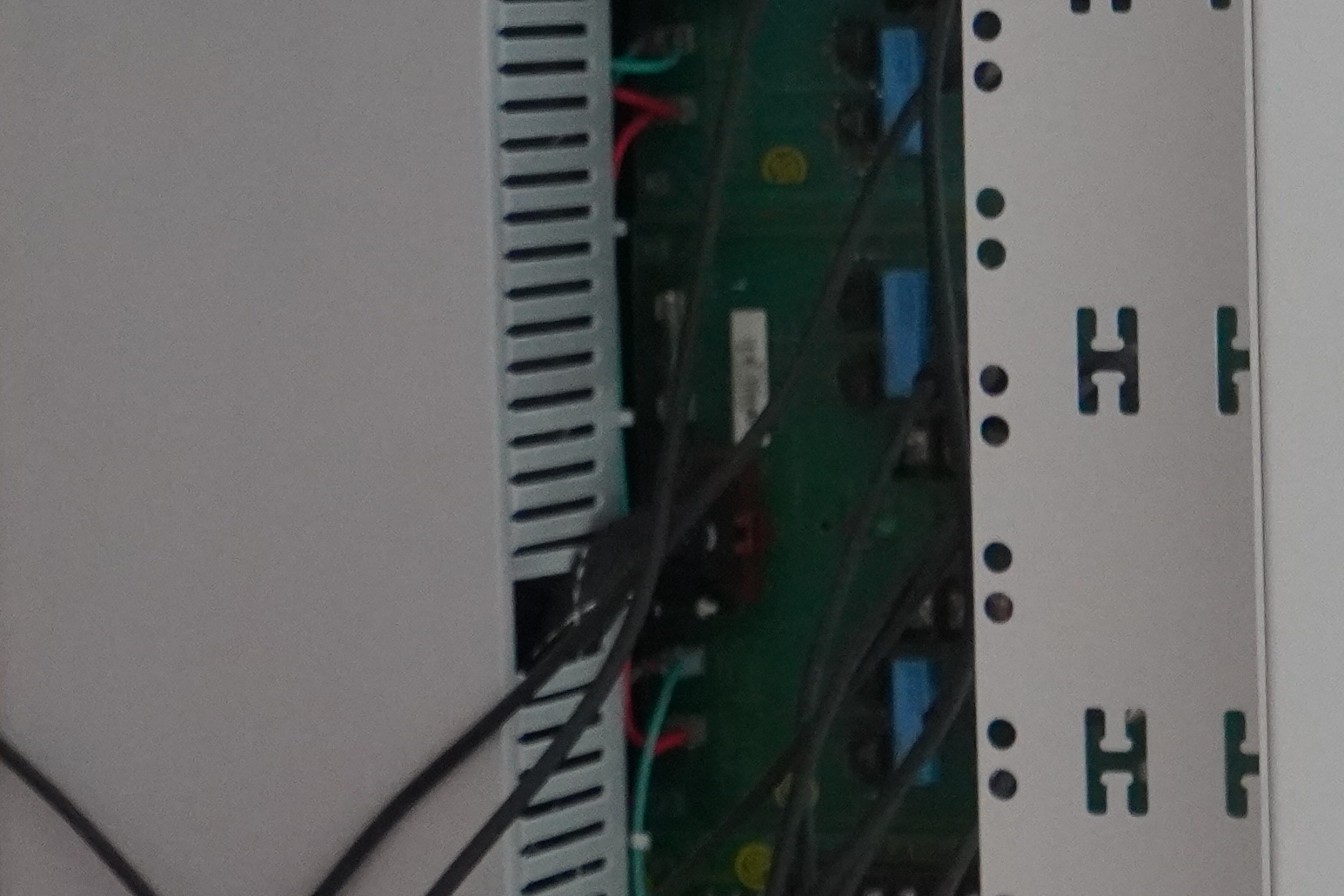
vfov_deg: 6.7
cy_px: 257
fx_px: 7613
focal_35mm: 204
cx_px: -491
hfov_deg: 9.9
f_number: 4
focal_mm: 35
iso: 2500
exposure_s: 1/160
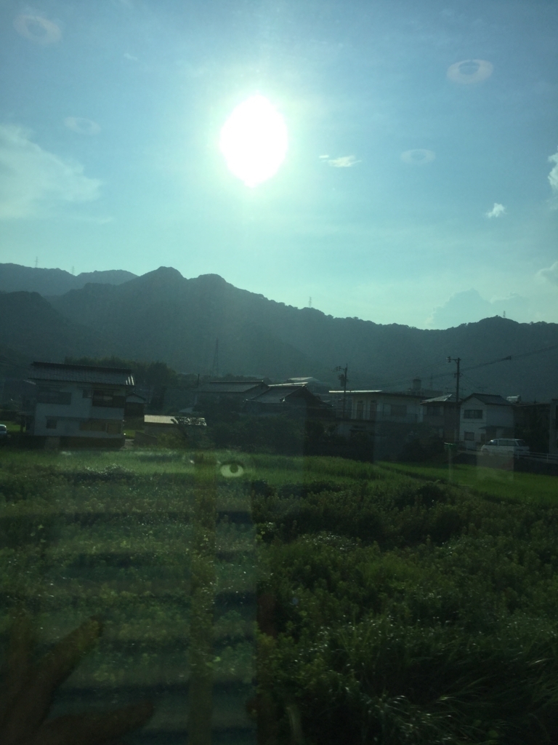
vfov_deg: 58.4
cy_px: 372
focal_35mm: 31
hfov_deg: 45.4
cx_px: 279
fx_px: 666
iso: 25
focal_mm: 3.3
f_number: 2.4
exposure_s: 1/1314
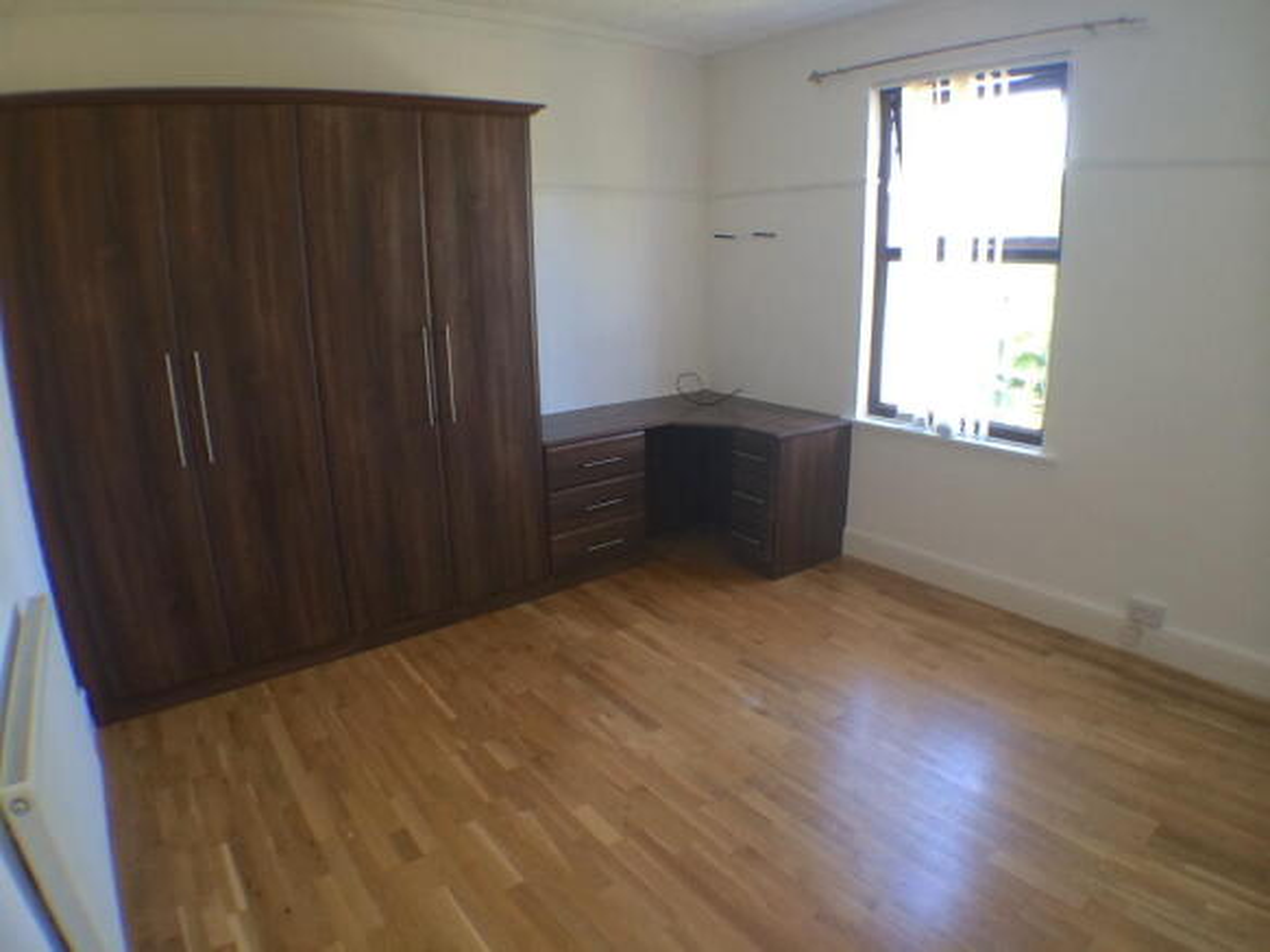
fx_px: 1100
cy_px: 476
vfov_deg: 46.8
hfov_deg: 60.0
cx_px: 635
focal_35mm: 30
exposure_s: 1/30
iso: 80
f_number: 2.2
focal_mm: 4.12
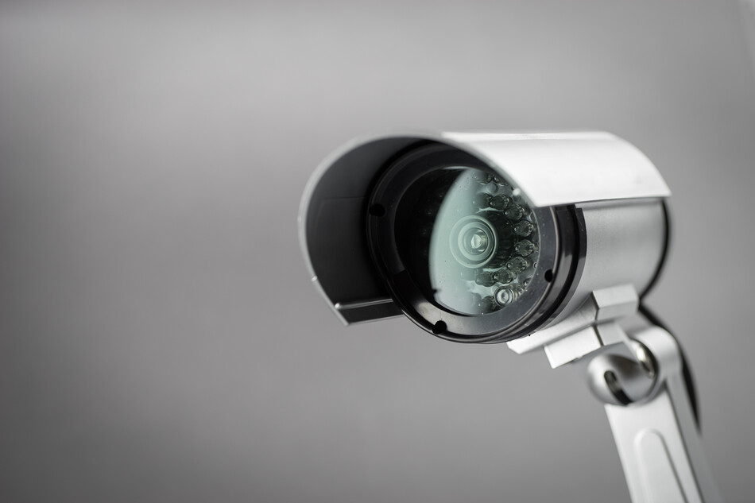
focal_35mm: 100
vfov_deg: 13.7
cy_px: 252
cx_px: 378
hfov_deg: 20.4
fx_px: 2097
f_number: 4
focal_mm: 100
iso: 100
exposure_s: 1/10
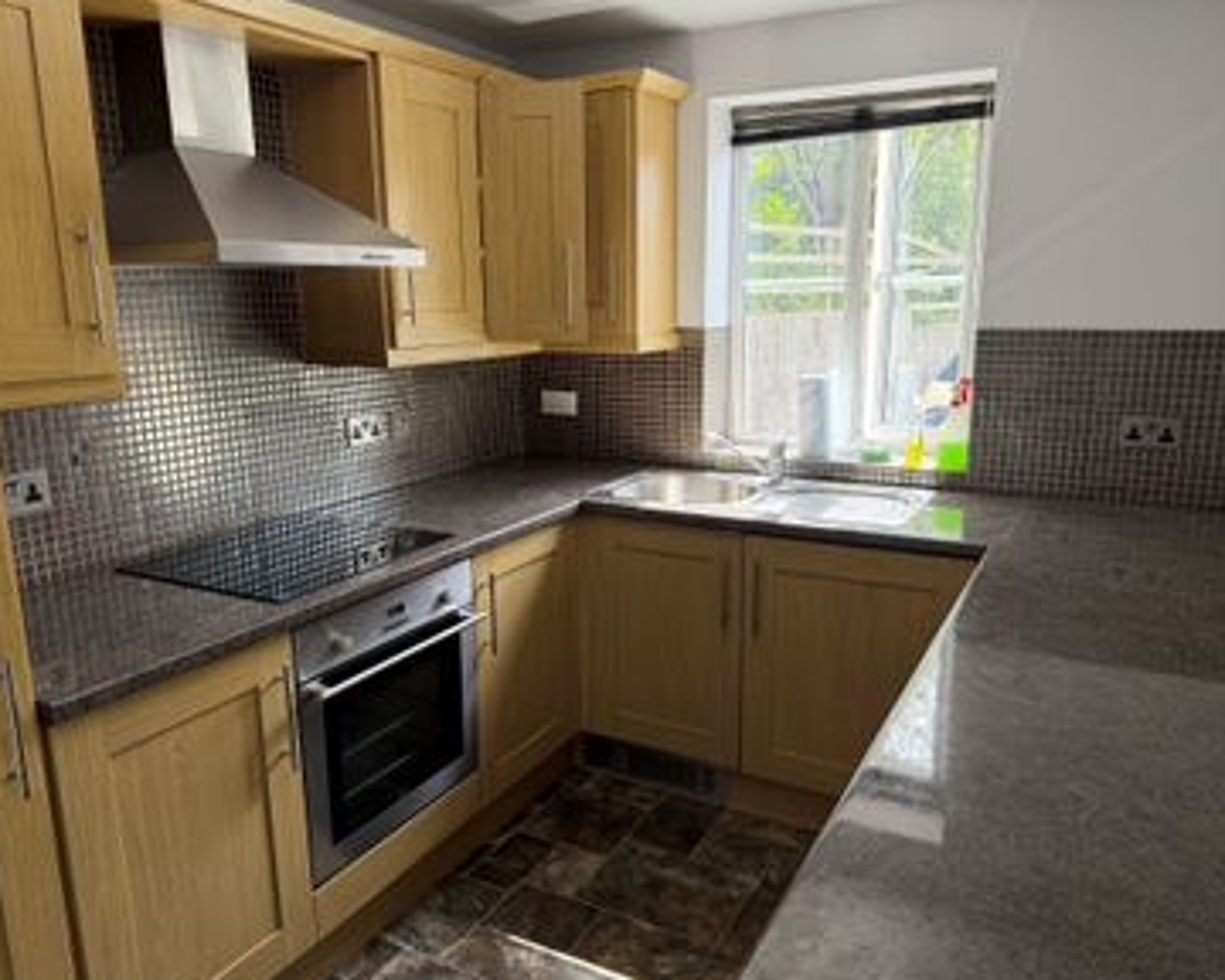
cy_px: 504
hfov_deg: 66.0
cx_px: 606
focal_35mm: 26
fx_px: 943
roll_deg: +0.3
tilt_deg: -11.1
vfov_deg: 54.9
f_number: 1.78
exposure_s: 1/226
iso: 160
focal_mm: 6.76
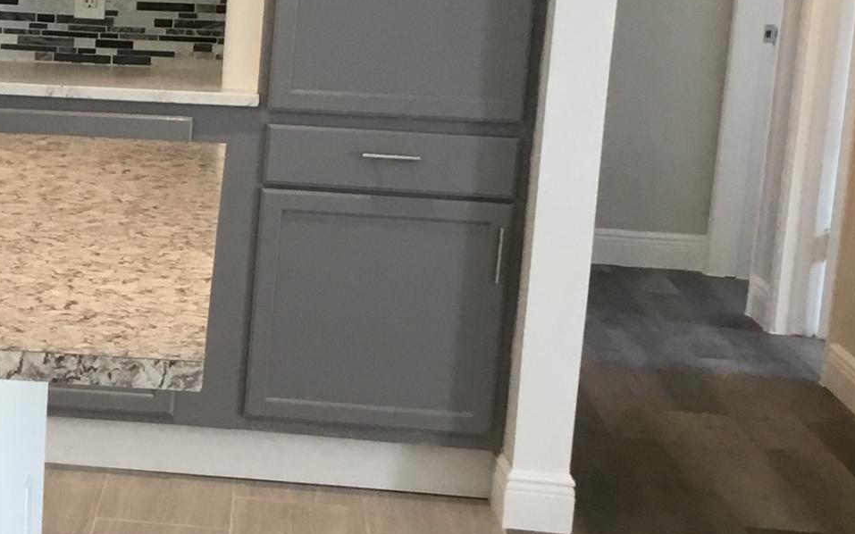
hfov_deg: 19.1
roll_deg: -2.3
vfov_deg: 12.7
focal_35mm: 103
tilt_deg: -11.2
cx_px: -173
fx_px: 2400
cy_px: 307
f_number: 2.4
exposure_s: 1/30
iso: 64
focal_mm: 3.3
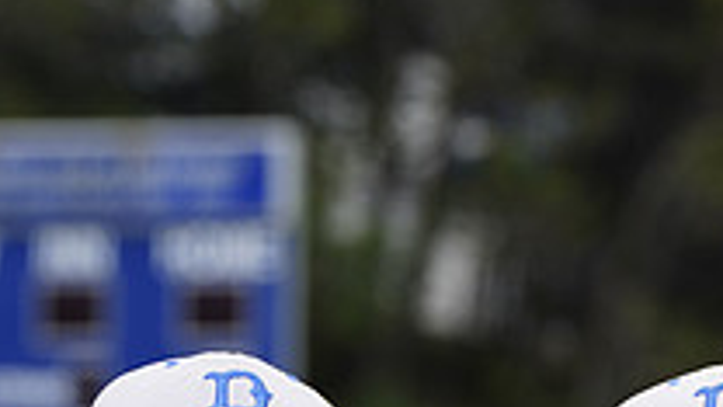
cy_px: 821
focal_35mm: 473
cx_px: 468
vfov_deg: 2.6
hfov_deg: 4.6
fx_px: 9068
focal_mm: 162
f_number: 6.3
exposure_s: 1/250
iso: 100
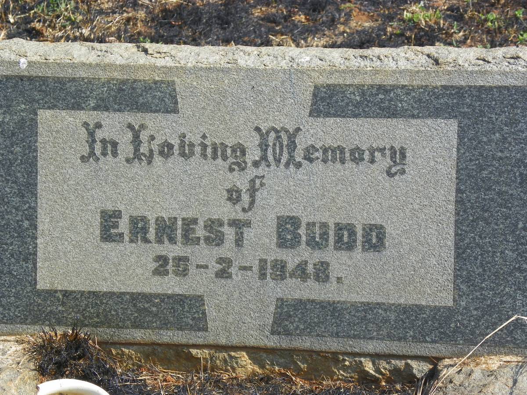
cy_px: 198
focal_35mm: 137
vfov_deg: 10.8
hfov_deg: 14.4
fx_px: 2086
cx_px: 264
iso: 64
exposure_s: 1/160
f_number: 4.5
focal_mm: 24.3
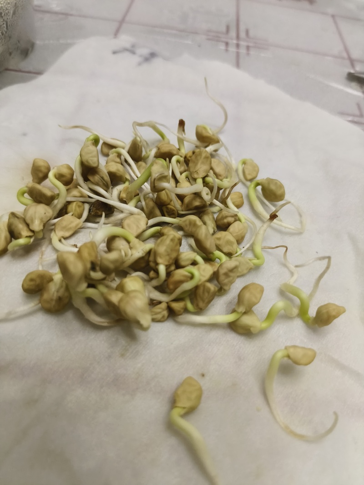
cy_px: 242
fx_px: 365
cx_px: 182
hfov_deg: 53.1
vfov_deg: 67.3
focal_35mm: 26
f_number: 1.79
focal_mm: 4.84
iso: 1131
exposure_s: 1/50
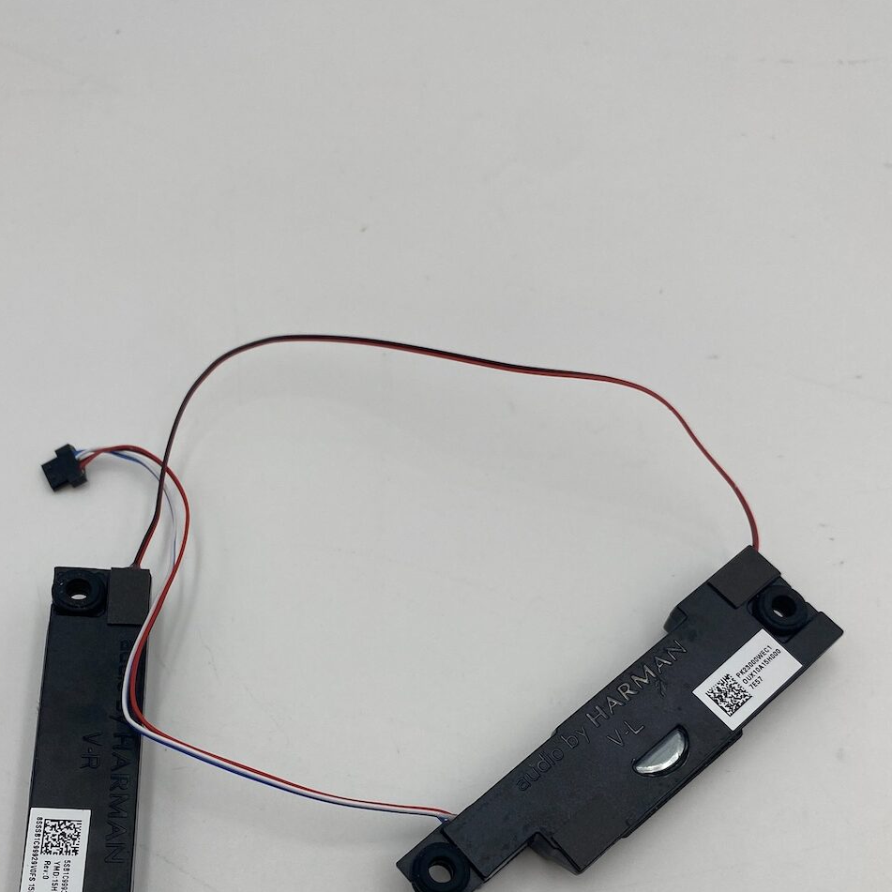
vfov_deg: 41.9
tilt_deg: -59.7
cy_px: 637
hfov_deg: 42.7
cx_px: 379
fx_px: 1137
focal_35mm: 39
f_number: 1.8
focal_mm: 4.25
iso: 32
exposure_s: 1/362
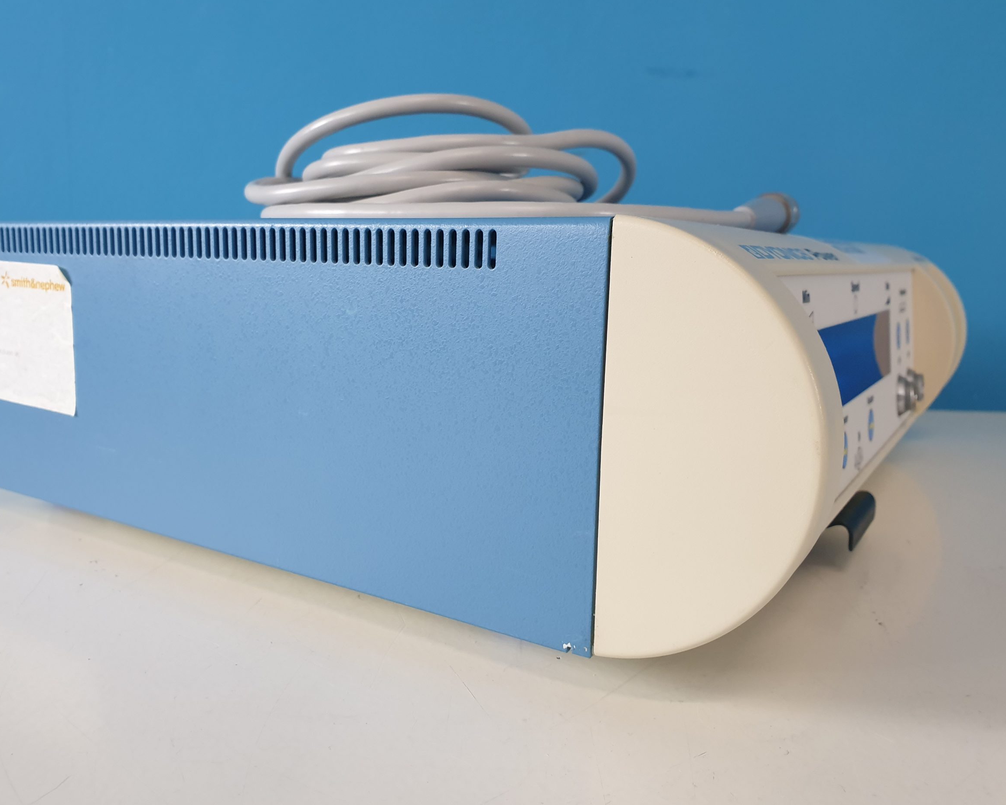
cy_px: 399
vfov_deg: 51.5
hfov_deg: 62.1
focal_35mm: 28
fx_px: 834
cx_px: 461
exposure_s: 1/50
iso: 200
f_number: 2.4
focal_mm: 4.3
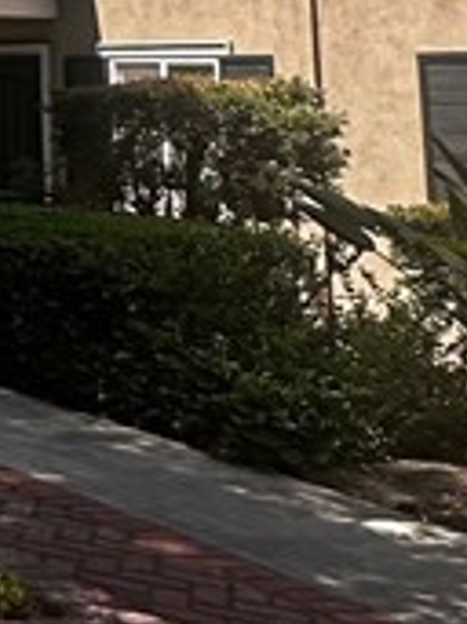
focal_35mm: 84
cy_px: -120
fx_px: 1513
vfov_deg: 21.6
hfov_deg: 12.7
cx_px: -719
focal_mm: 2.22
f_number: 2.2
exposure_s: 1/276
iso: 40
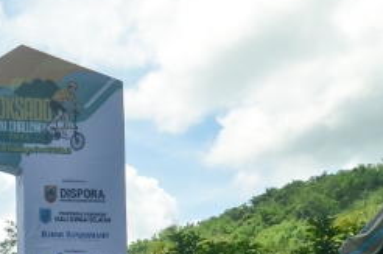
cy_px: 377
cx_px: -135
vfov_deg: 21.3
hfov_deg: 28.9
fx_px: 569
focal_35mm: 54
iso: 400
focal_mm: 11
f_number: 5.6
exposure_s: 1/1600
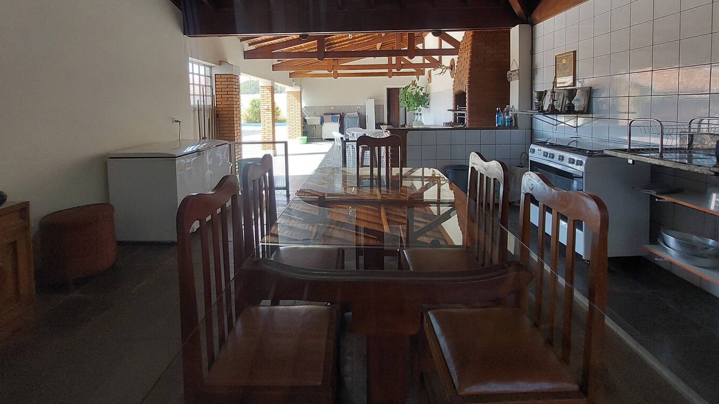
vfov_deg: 68.0
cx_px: 362
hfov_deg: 103.0
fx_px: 286
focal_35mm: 15
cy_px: 125
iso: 64
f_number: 2.2
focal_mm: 1.74
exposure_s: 1/60
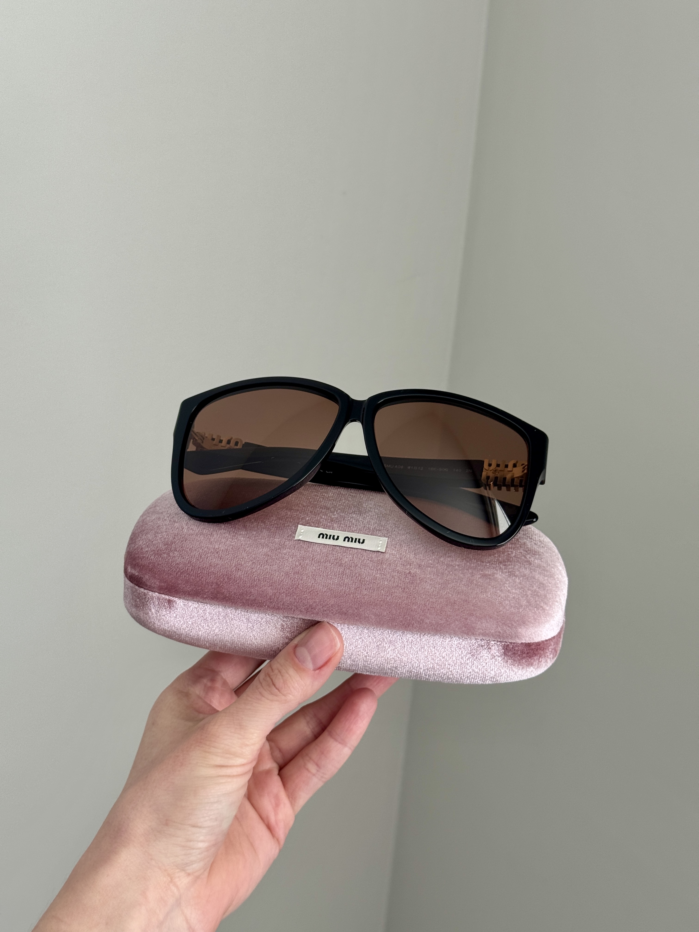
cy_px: 466
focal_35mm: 48
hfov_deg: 30.3
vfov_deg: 39.7
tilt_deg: -27.7
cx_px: 350
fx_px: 1292
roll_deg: -5.0
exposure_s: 1/121
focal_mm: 6.76
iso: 50
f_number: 1.78
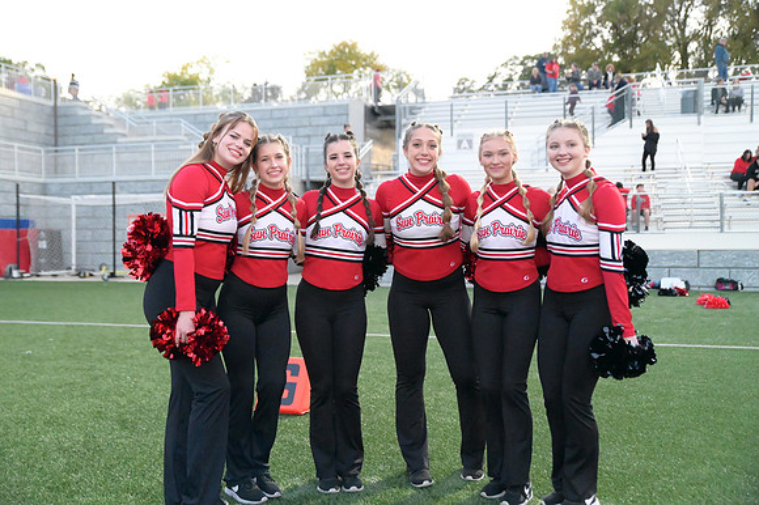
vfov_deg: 36.8
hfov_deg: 53.2
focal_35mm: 36
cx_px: 380
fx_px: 759
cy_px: 252
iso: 25600
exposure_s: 1/8000
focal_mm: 36
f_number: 2.8
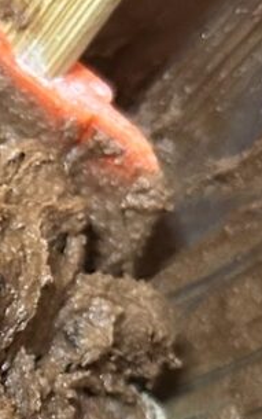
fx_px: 1483
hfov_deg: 9.3
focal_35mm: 130
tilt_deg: -61.7
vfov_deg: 15.7
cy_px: 423
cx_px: -318
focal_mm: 5.7
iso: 500
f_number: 1.5
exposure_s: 1/30
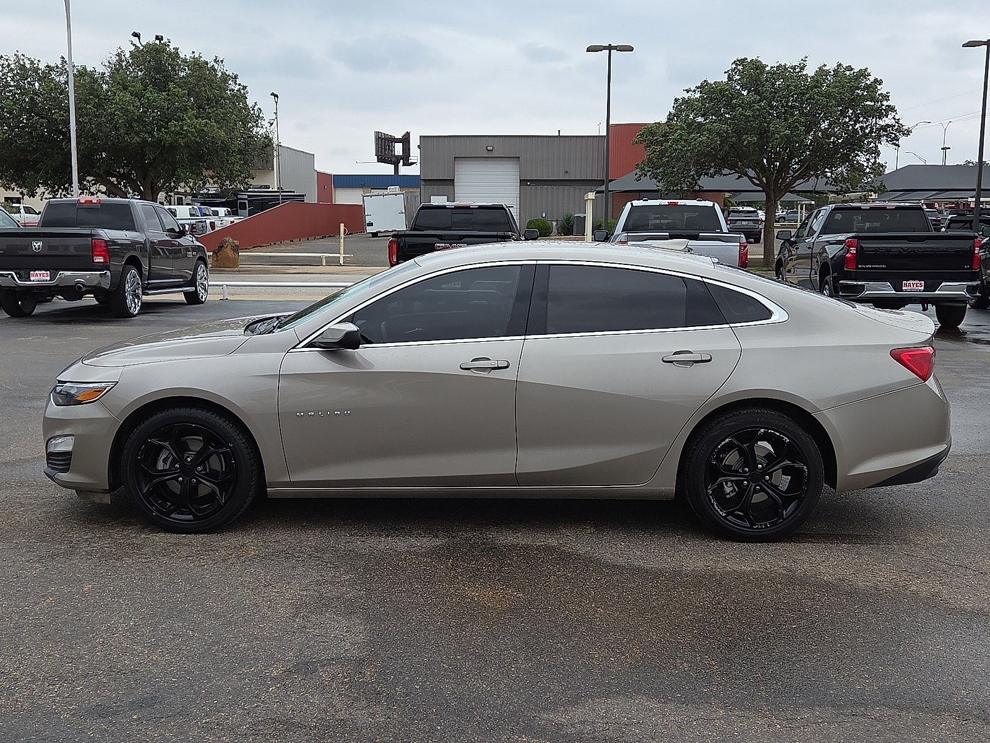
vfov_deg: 36.8
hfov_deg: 47.9
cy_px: 372
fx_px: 1115
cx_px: 495
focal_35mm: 39
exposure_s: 1/2500
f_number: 1.8
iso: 76
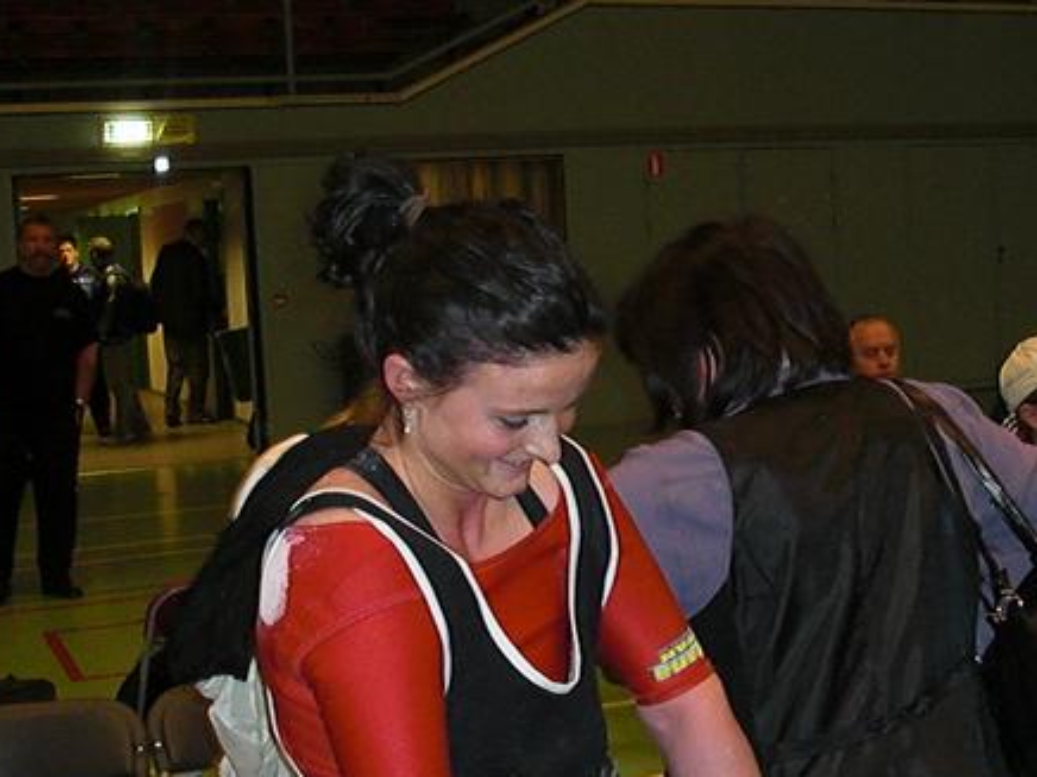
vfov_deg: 22.2
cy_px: 482
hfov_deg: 29.2
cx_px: 697
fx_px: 1977
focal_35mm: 66
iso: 400
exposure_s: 1/60
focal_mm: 6.3
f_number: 2.8
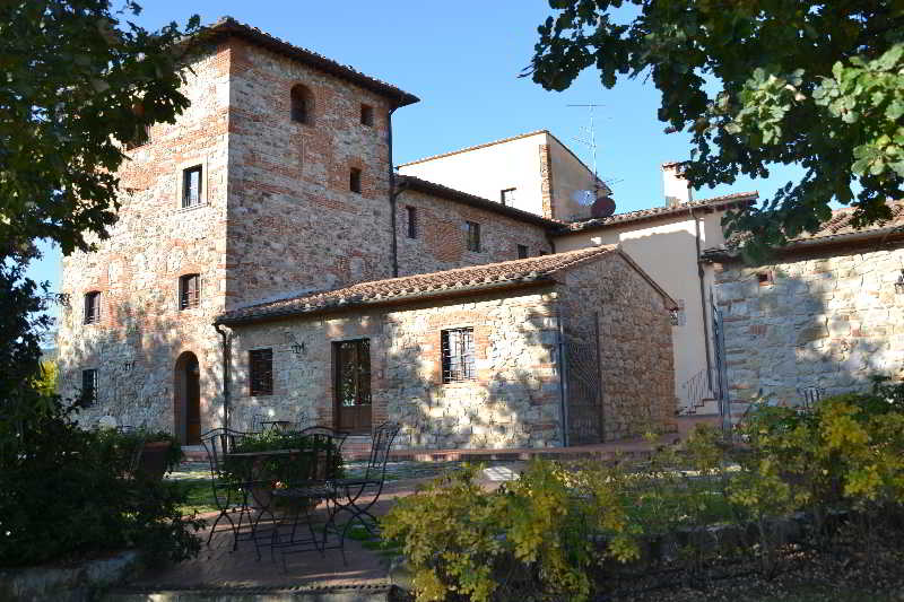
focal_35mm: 33
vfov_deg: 40.0
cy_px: 301
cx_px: 452
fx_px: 828
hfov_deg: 57.2
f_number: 6.3
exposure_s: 1/160
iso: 100
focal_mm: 22
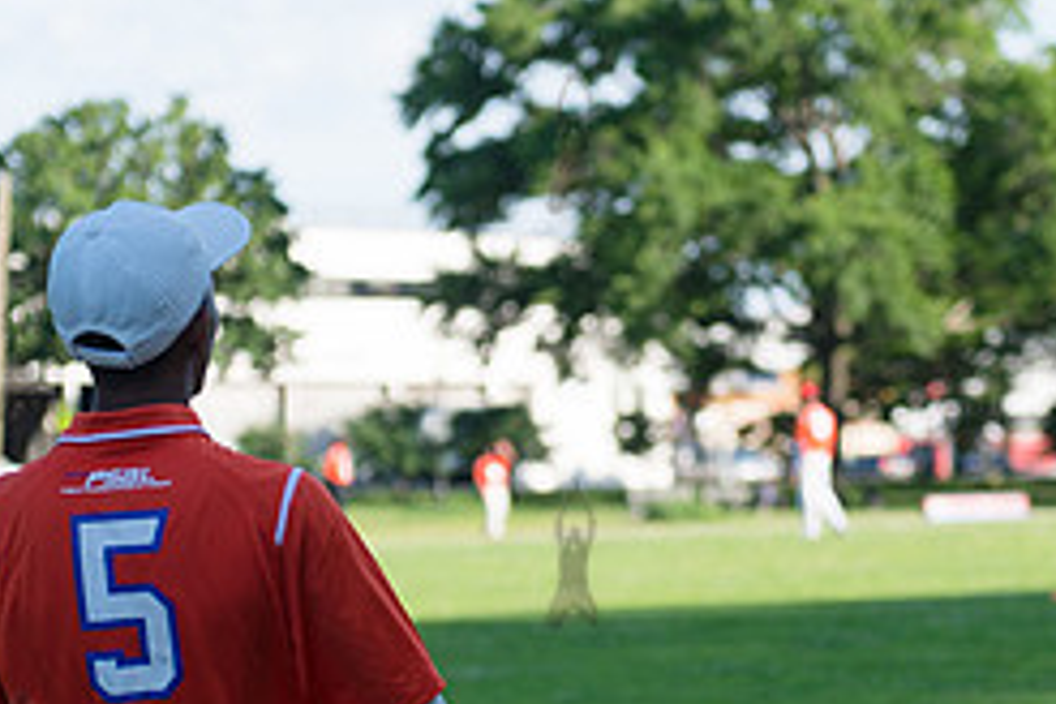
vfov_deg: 8.3
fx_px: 4840
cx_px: 571
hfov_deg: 12.5
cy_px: 552
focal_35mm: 165
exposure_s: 1/1600
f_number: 2.8
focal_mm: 70
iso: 200
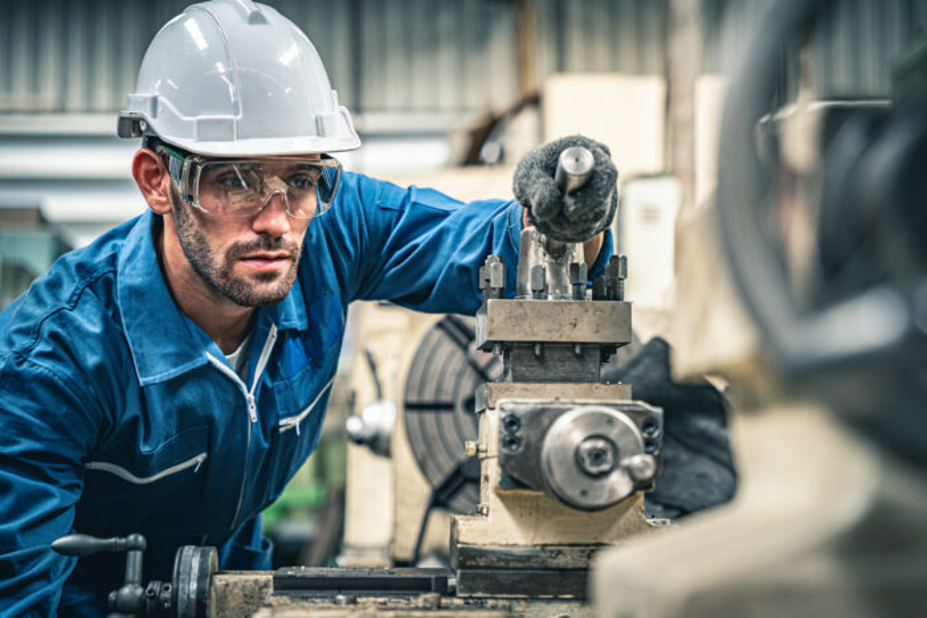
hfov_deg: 28.8
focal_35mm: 70
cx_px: 464
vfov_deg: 19.5
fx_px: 1803
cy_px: 309
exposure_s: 1/125
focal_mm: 70
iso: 640
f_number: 2.8
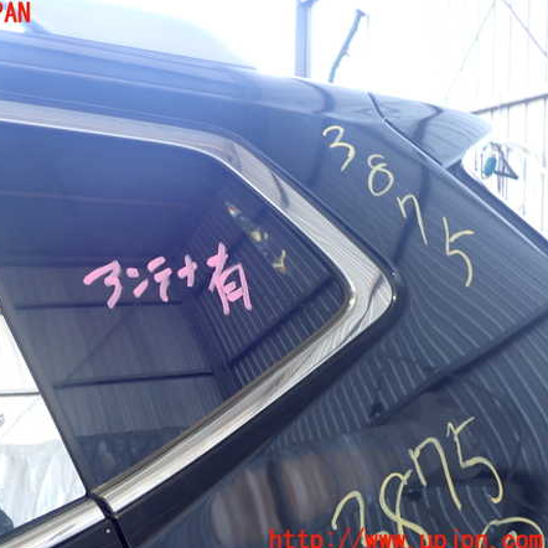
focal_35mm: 36
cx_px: 177
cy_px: 278
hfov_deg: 45.3
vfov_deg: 46.0
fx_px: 645
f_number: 2.3
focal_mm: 5.4
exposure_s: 1/40
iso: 200
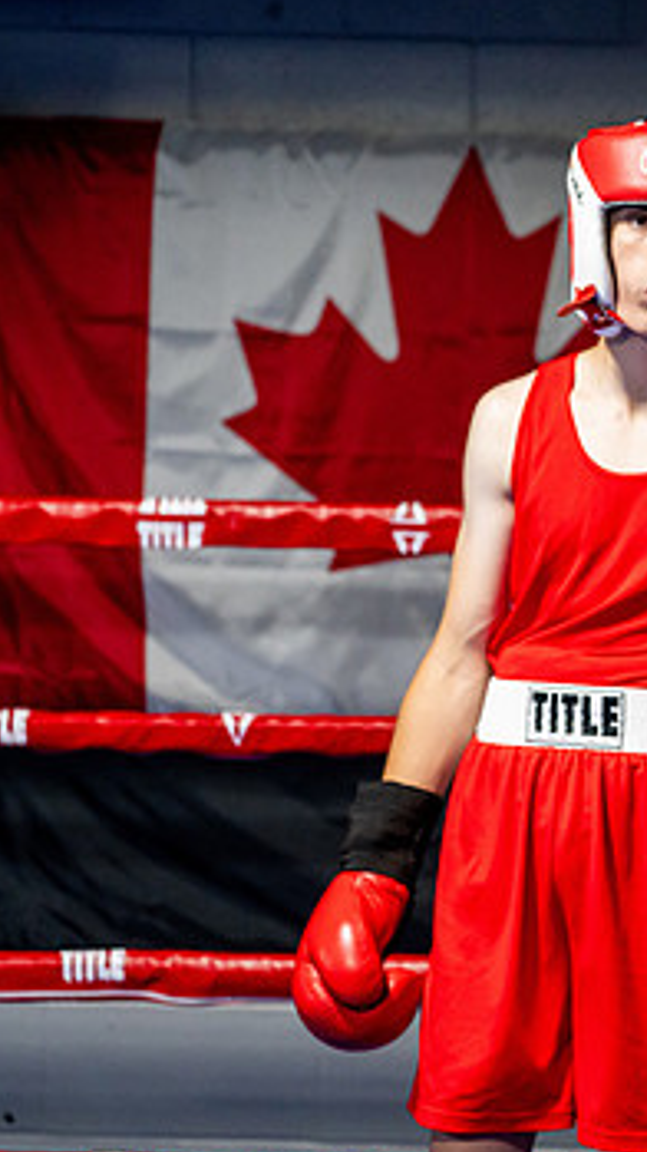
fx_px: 3725
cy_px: 543
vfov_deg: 17.6
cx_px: 792
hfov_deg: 9.8
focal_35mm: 122
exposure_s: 1/1000
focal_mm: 70
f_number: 2
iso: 4000
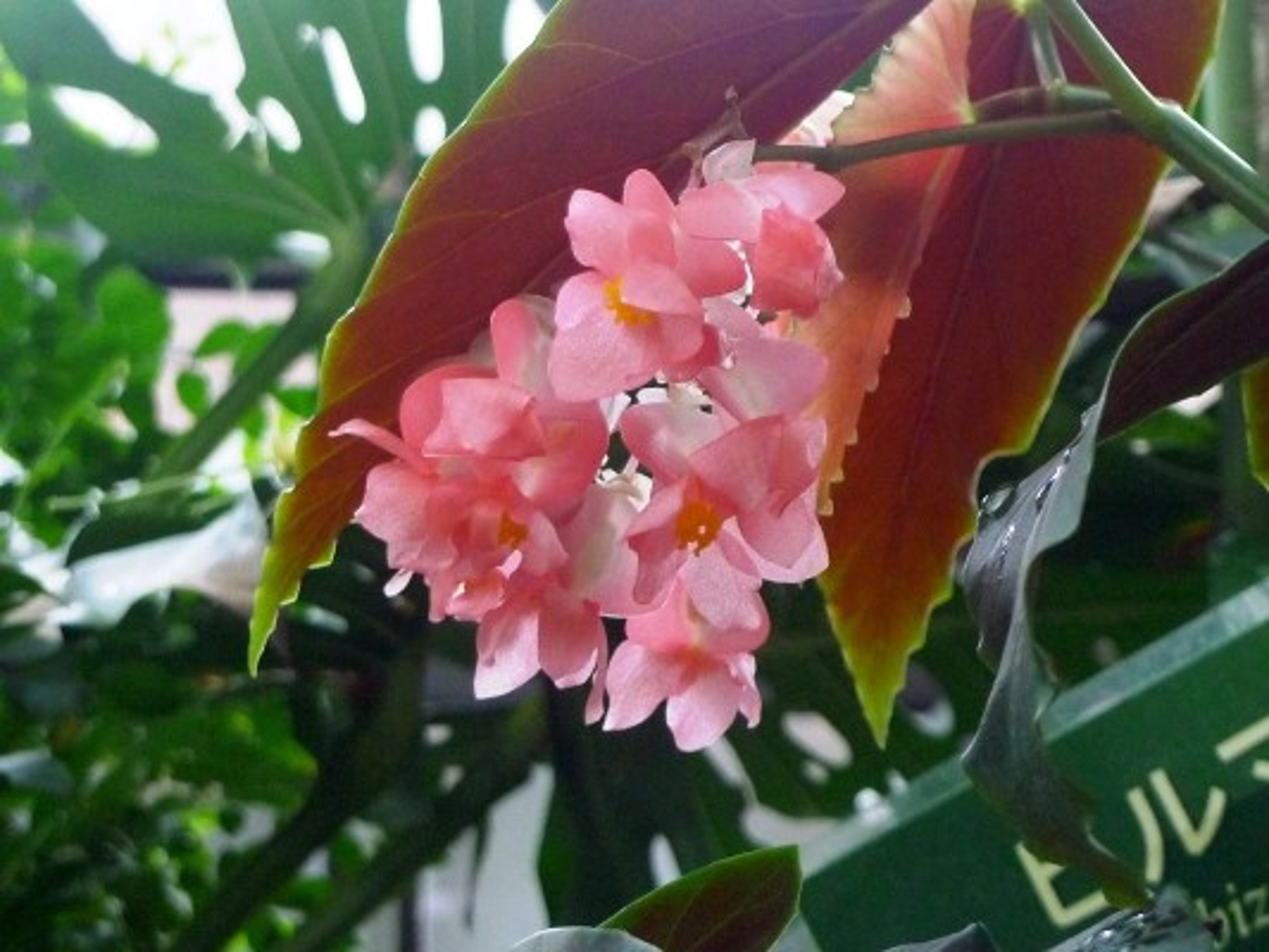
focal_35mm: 60
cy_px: 476
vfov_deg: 24.4
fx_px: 2200
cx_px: 634
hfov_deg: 32.2
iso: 400
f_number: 2.8
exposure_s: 1/60
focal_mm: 12.8
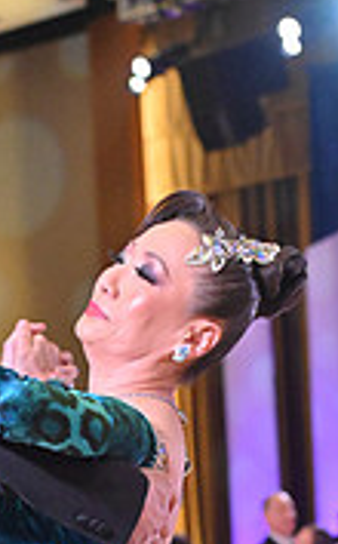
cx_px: 38
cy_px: 768
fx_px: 3715
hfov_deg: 5.2
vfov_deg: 8.2
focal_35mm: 251
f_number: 5.6
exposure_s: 1/400
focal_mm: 75
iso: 5000
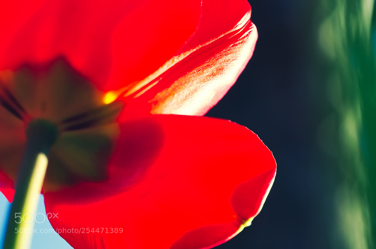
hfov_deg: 13.1
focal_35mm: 158
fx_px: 1641
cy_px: 124
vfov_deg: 8.7
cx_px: 188
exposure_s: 1/250
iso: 100
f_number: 8
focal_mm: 105
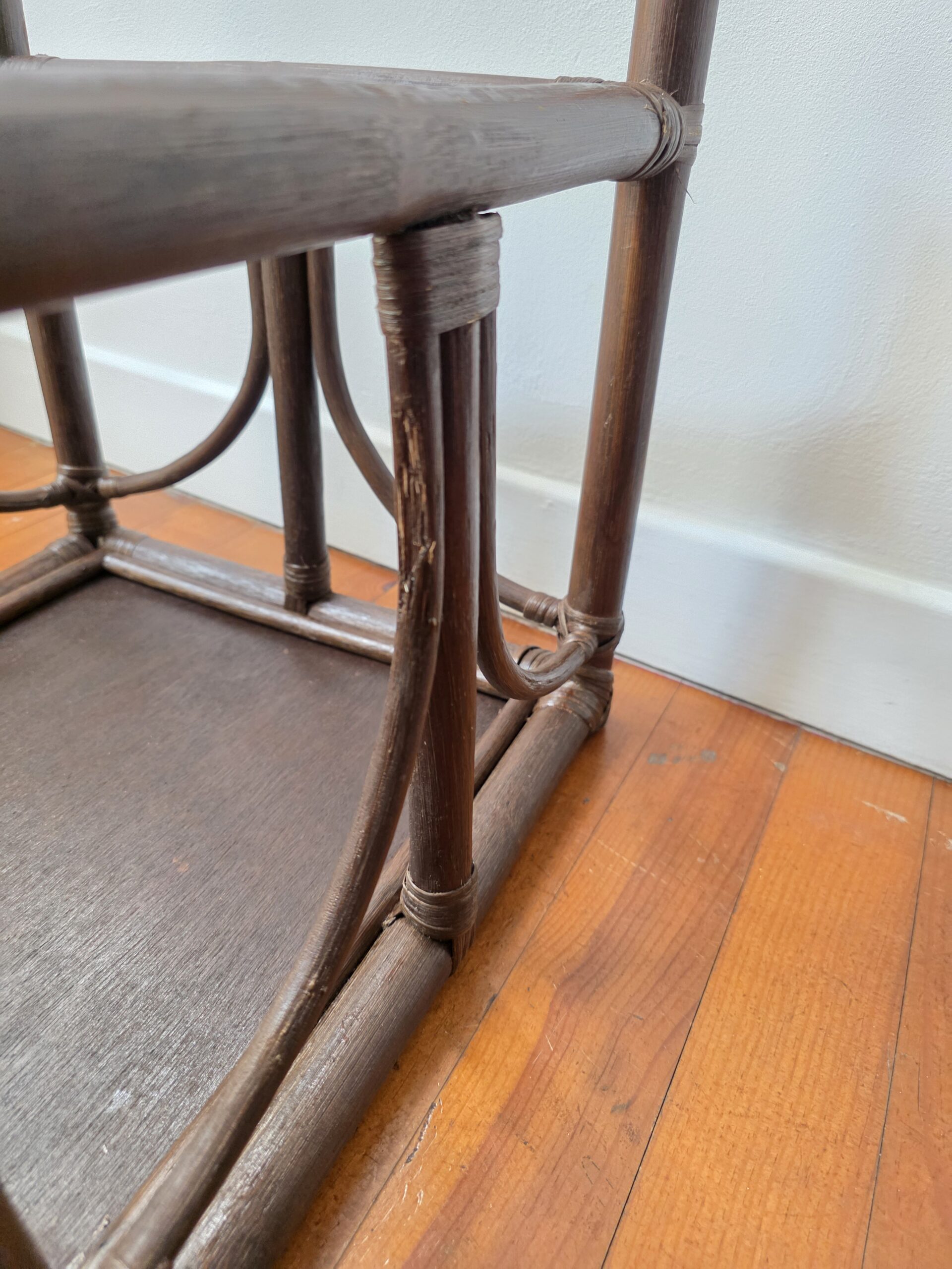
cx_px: 476
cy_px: 634
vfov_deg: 73.9
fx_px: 843
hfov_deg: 58.9
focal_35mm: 23
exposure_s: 1/100
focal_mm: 6.3
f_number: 1.7
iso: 400
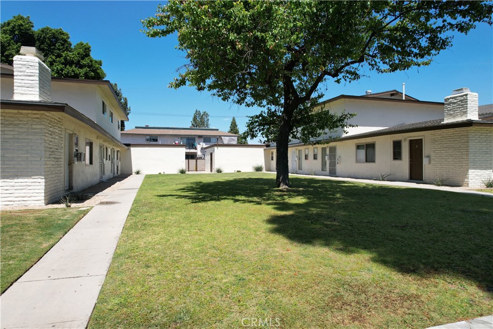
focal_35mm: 22
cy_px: 164
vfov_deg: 57.2
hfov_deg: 78.6
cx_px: 246
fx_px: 301
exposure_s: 1/1600
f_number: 2.8
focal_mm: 8.38
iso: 100
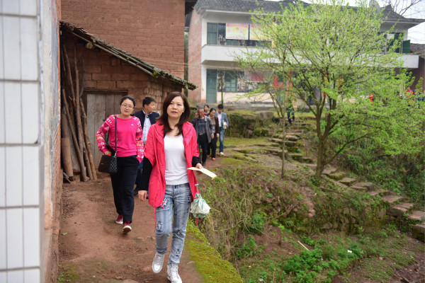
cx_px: 212
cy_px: 142
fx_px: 449
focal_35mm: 38
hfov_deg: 50.7
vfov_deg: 35.1
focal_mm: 38
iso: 400
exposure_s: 1/250
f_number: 2.8
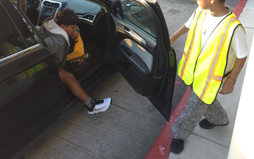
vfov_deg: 48.9
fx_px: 173
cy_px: 63
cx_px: 125
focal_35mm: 25
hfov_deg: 72.6
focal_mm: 6.3
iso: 100
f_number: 1.7
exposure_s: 1/182
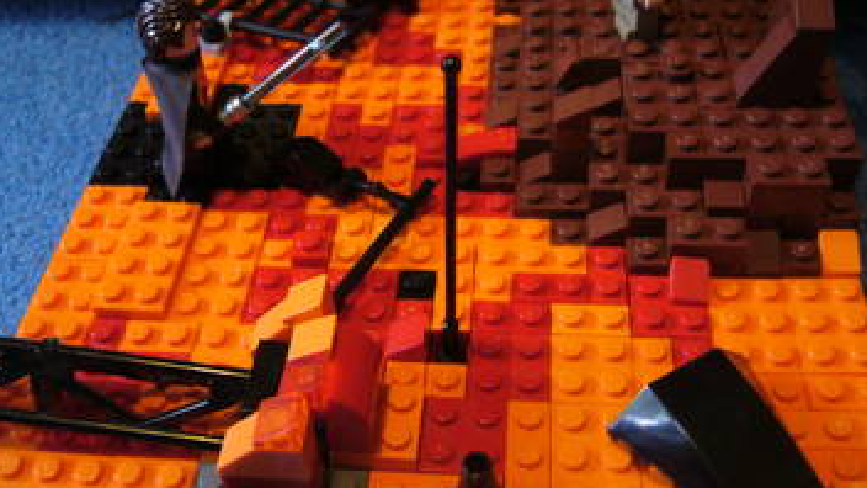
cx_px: 431
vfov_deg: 30.3
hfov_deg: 51.6
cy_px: 173
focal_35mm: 39
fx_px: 897
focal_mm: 5.8
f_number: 2.8
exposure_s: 1/8
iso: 200
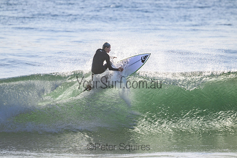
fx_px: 4609
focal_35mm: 700
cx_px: 118
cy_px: 79
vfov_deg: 2.0
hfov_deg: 2.9
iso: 800
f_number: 11
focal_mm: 700
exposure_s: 1/2000
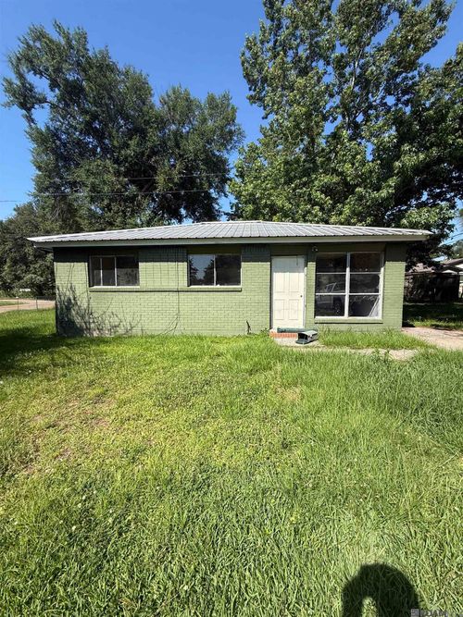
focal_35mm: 14
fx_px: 250
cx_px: 232
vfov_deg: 102.1
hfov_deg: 85.7
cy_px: 308
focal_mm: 2.22
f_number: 2.2
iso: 50
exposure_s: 1/1399
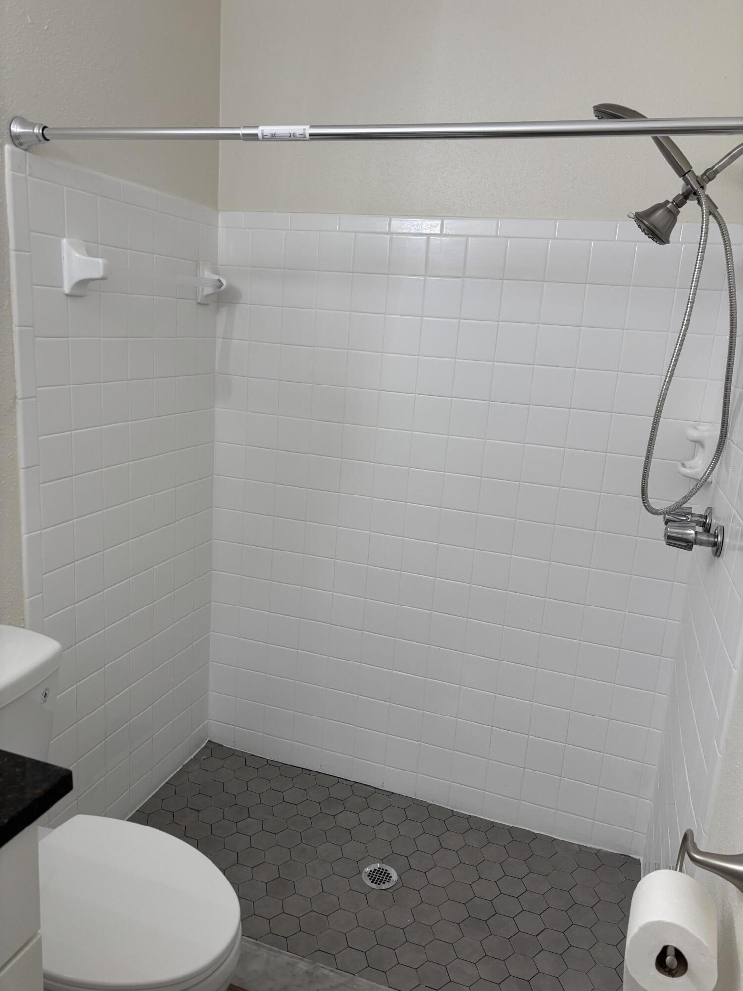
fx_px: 744
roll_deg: -5.0
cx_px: 372
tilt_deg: -10.0
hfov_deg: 53.1
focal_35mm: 26
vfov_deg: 67.3
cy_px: 496
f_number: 1.6
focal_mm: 5.96
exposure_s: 1/120
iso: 80
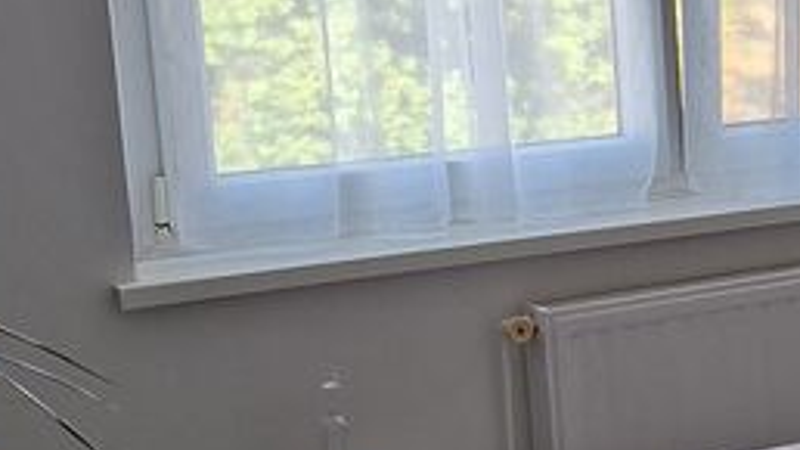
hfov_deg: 20.0
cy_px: 202
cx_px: 1070
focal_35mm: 97
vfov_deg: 12.5
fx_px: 2057
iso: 40
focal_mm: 5.54
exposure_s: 1/100
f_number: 1.8
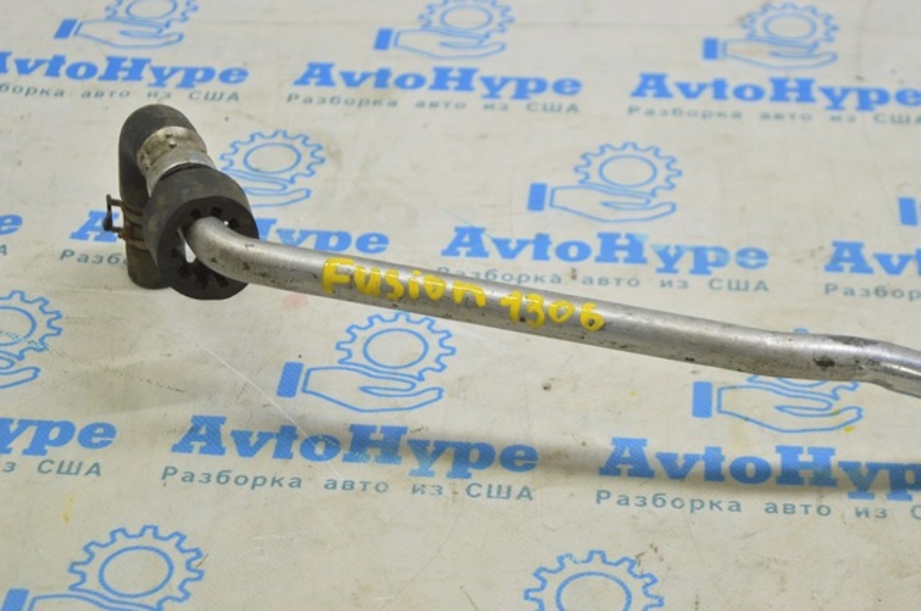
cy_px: 306
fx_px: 2108
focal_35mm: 82
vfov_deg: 16.5
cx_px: 460
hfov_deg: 24.6
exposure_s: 1/20
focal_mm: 55
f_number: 5.6
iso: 400
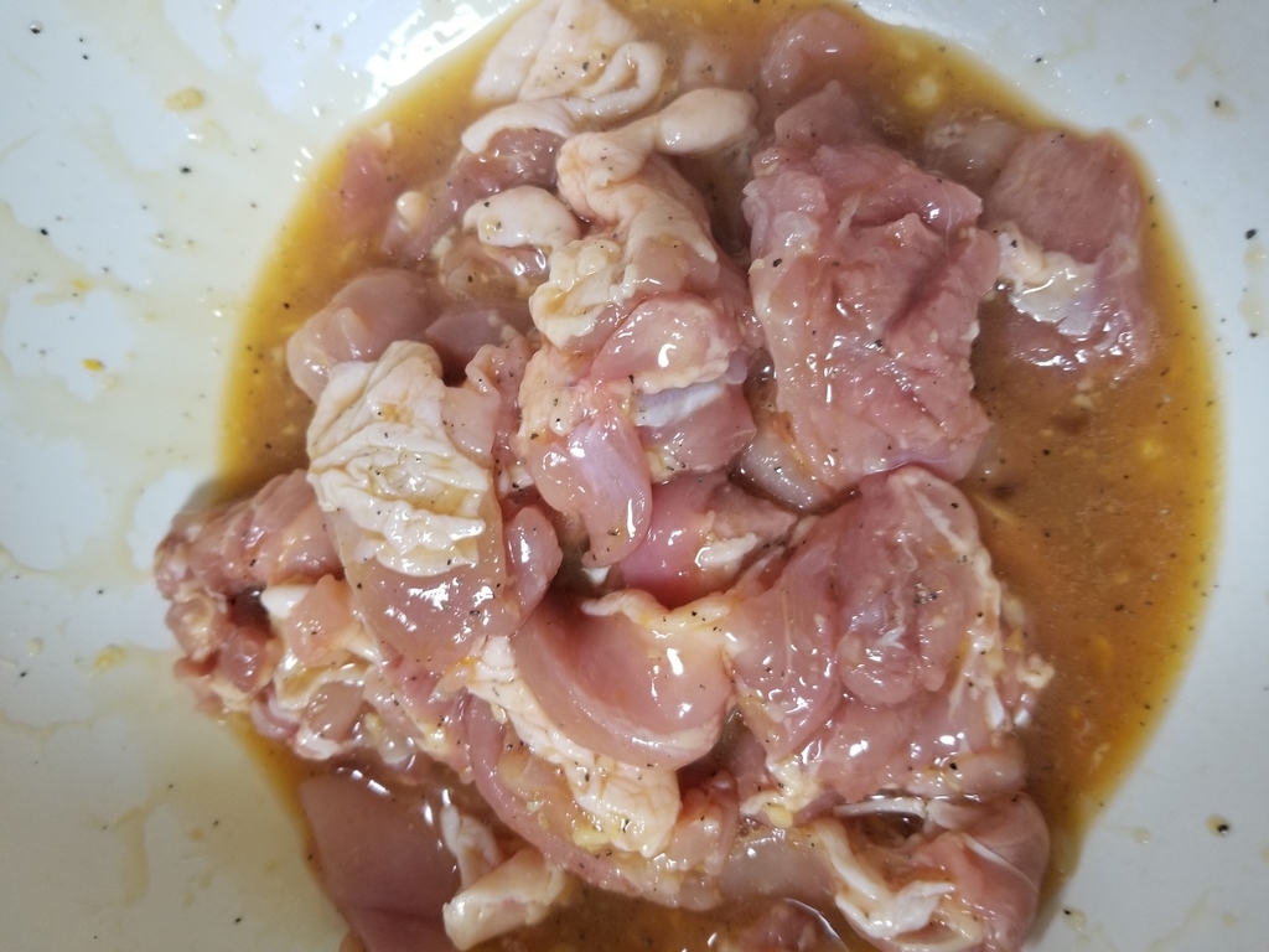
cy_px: 476
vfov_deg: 53.1
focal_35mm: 26
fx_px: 953
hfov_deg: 67.3
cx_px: 634
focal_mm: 4.25
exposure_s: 1/30
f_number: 1.7
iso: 160
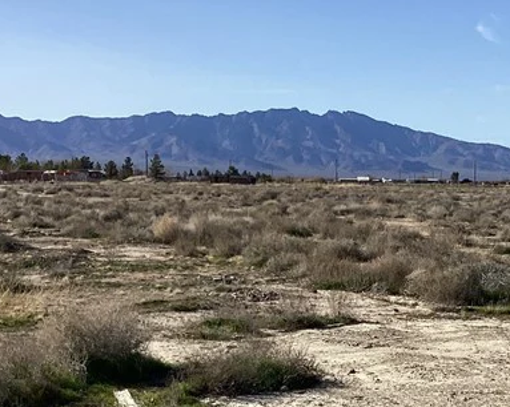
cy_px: 330
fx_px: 1222
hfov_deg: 23.4
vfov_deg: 18.7
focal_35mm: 81
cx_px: 357
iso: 25
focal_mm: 3.3
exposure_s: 1/2092
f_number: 2.4
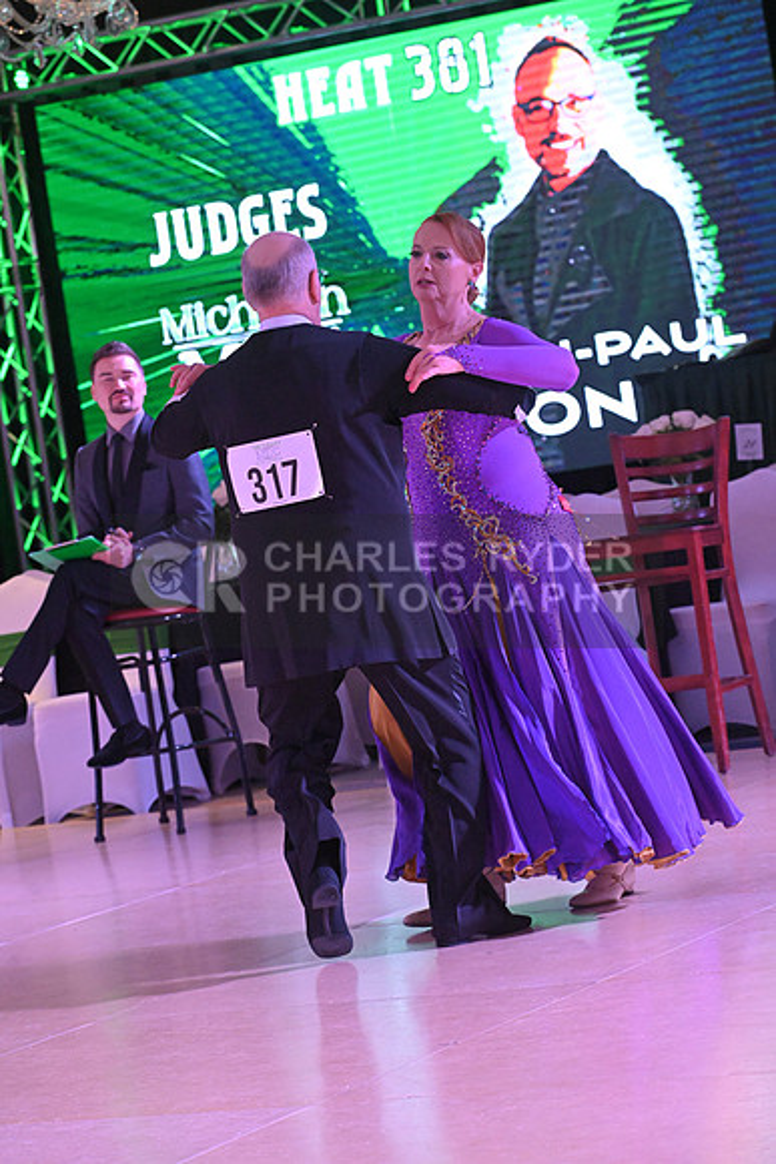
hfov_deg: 11.2
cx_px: 388
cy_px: 582
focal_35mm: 122
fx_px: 3942
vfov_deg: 16.8
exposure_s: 1/400
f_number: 7.1
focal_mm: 122
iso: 6400
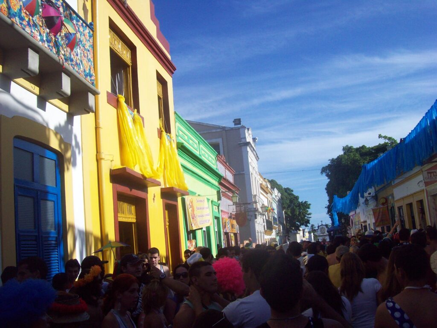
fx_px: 454
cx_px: 218
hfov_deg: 51.4
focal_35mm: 36
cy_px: 164
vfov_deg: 39.7
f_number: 4.8
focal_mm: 6
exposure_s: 1/863
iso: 80
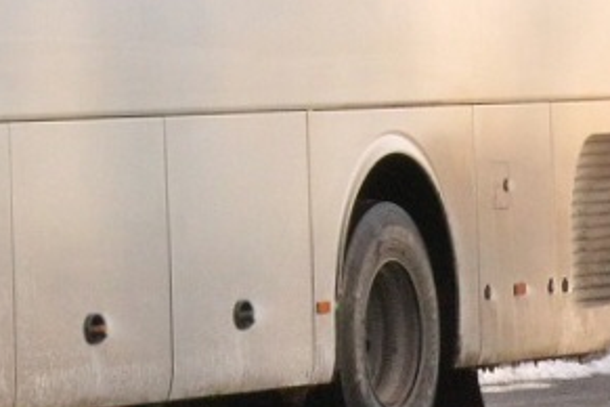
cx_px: -353
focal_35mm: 427
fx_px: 7235
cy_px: -280
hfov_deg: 4.8
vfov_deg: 3.2
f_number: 18
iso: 800
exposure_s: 1/250
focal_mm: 60
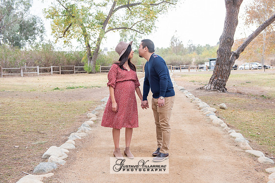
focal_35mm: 46
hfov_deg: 42.8
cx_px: 139
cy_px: 90
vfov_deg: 29.2
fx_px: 351
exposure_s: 1/125
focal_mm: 45
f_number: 5
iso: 500
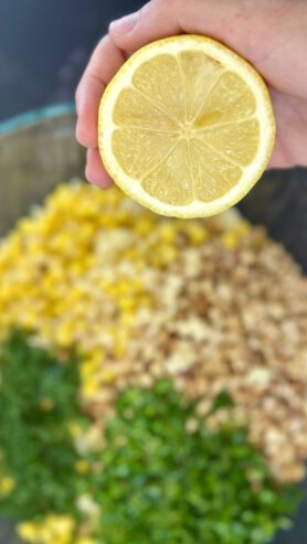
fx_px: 766
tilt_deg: -75.7
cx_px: 145
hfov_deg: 22.7
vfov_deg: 39.1
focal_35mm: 53
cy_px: 274
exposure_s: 1/141
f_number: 1.78
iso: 80
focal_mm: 6.86
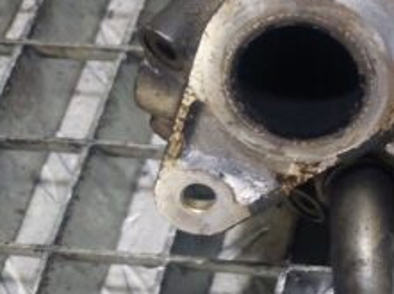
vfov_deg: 21.5
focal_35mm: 68
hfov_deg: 24.4
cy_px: 160
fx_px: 773
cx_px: 531
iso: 320
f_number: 1.8
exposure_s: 1/100
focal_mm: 5.23
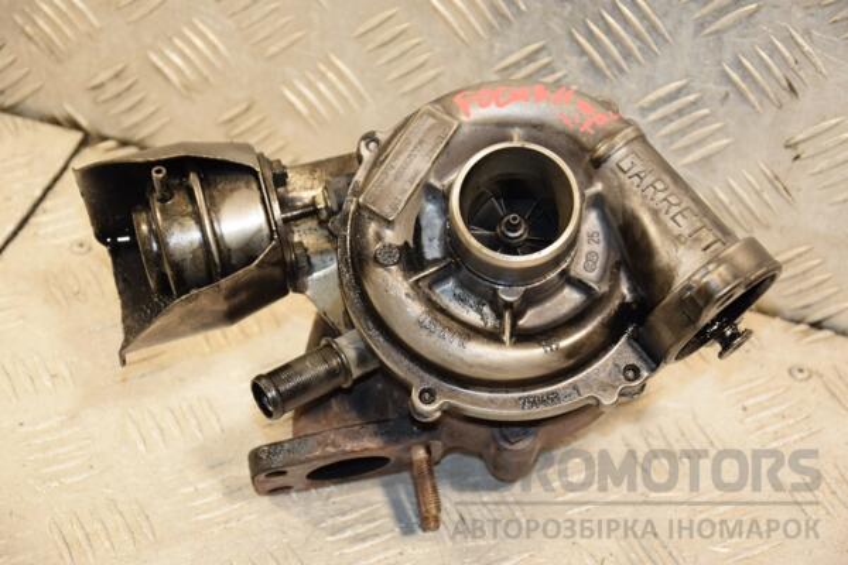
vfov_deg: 13.8
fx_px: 2332
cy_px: 282
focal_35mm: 99
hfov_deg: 20.6
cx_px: 424
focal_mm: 66
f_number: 5.3
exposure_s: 1/125
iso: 800
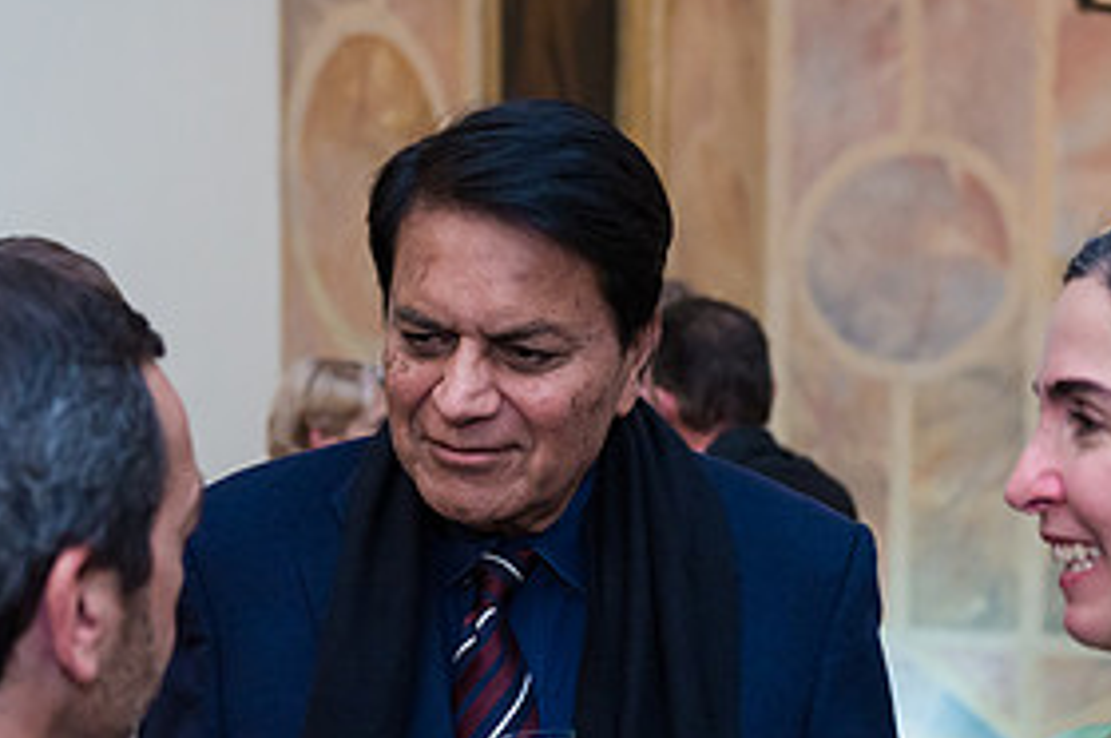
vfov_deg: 20.0
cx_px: 536
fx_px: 2065
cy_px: 623
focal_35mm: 67
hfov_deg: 30.1
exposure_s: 1/125
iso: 1600
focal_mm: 32
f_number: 3.2
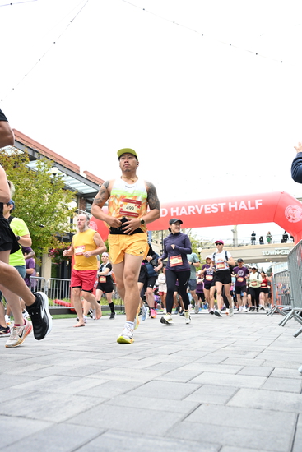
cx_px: 151
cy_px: 226
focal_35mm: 31
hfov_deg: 42.3
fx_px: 390
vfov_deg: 60.3
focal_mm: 31
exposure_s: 1/640
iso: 2000
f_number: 4
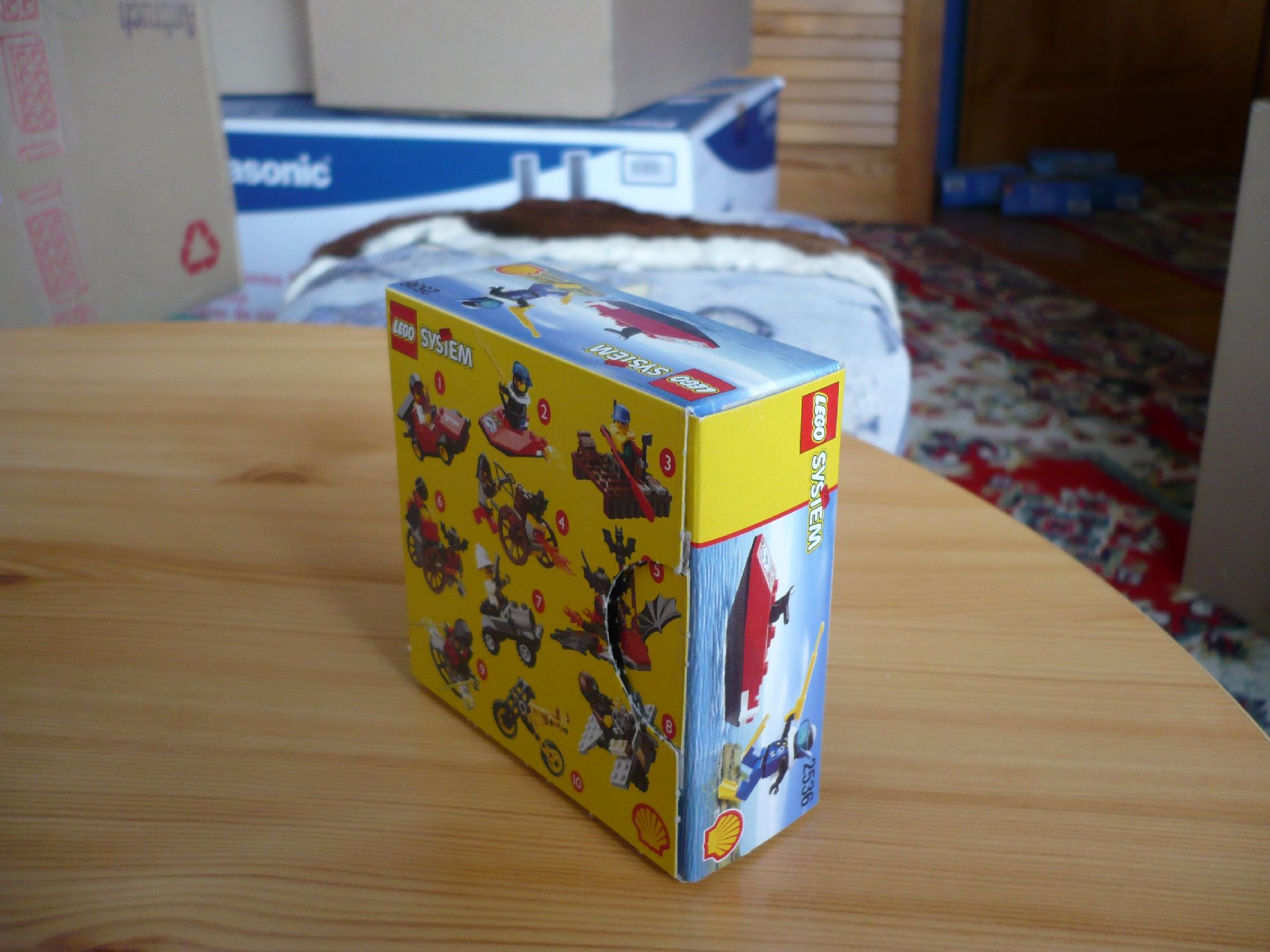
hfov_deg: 52.6
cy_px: 476
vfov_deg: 40.7
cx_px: 635
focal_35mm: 35
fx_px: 1284
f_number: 2.8
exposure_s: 1/30
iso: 125
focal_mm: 5.8
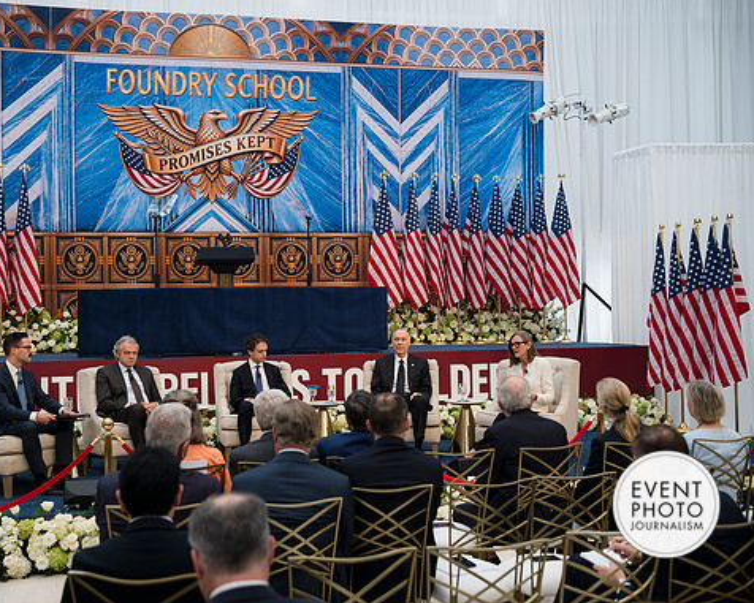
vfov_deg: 37.3
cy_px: 303
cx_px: 314
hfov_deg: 45.6
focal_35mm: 40
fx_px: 893
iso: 200
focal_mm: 35
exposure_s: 1/320
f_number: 2.8
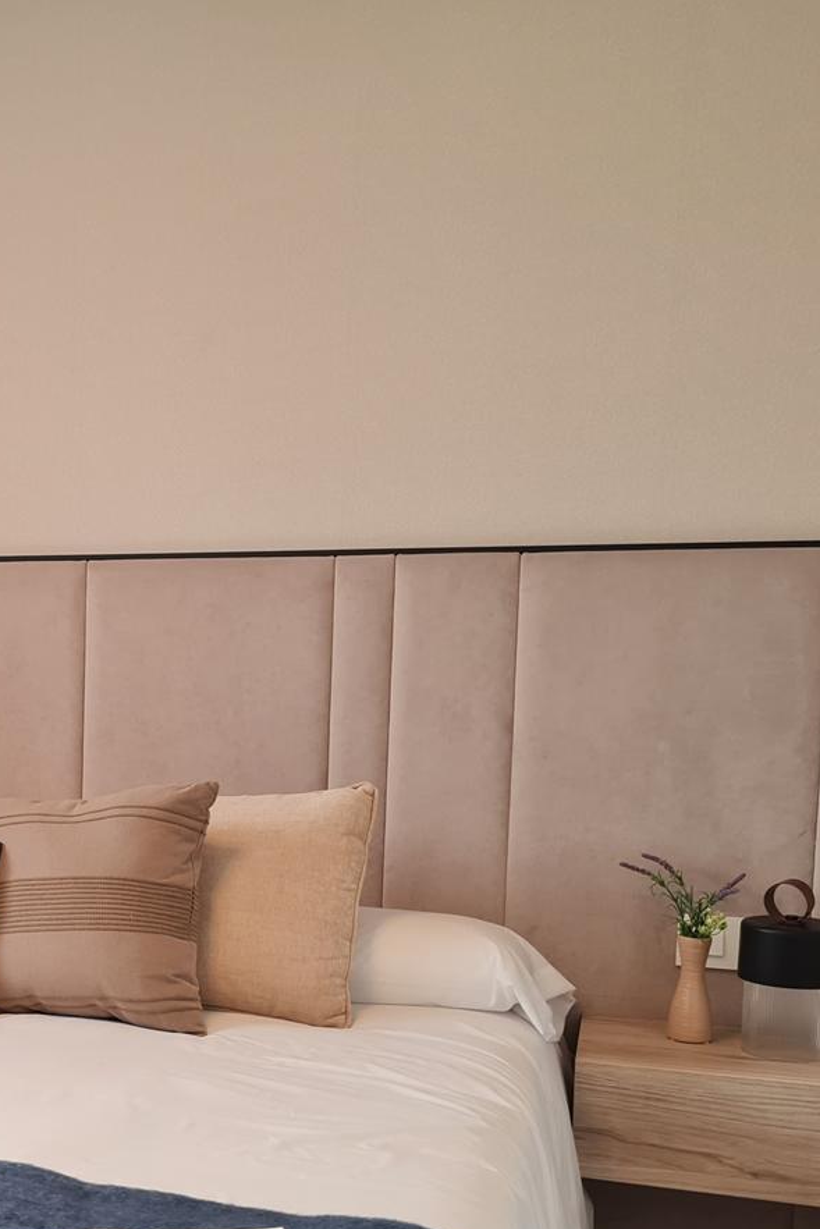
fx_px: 1673
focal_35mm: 49
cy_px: 811
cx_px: -127
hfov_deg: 25.2
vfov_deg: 39.9
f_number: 1.8
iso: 80
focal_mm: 5.4
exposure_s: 1/100
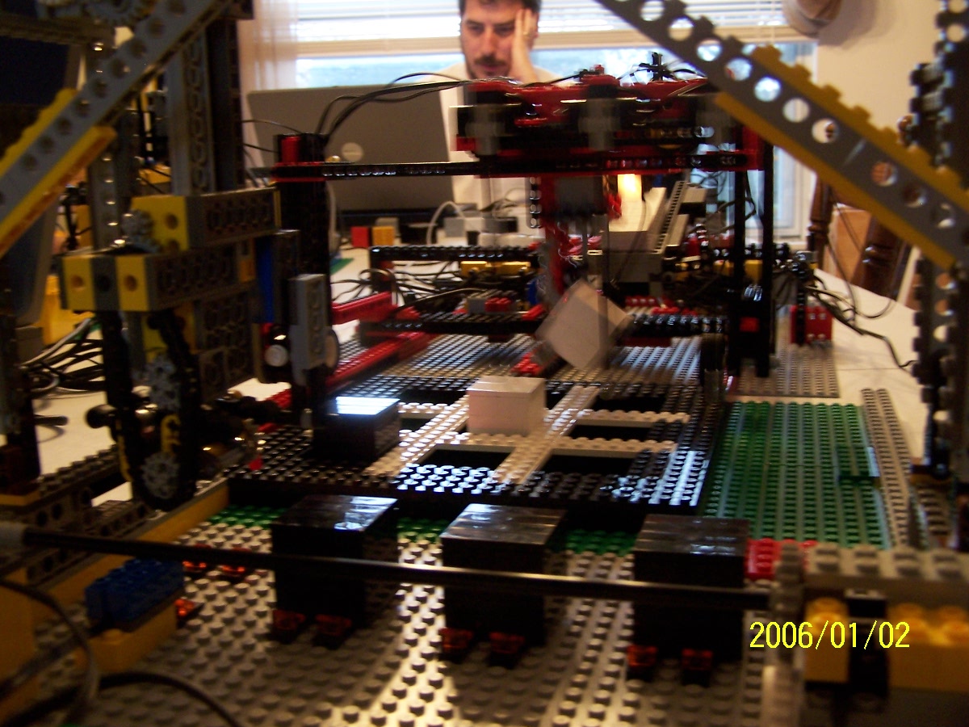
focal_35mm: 38
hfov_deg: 49.0
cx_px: 484
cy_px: 364
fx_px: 1064
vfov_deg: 37.7
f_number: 2.8
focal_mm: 6.3
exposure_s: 1/8
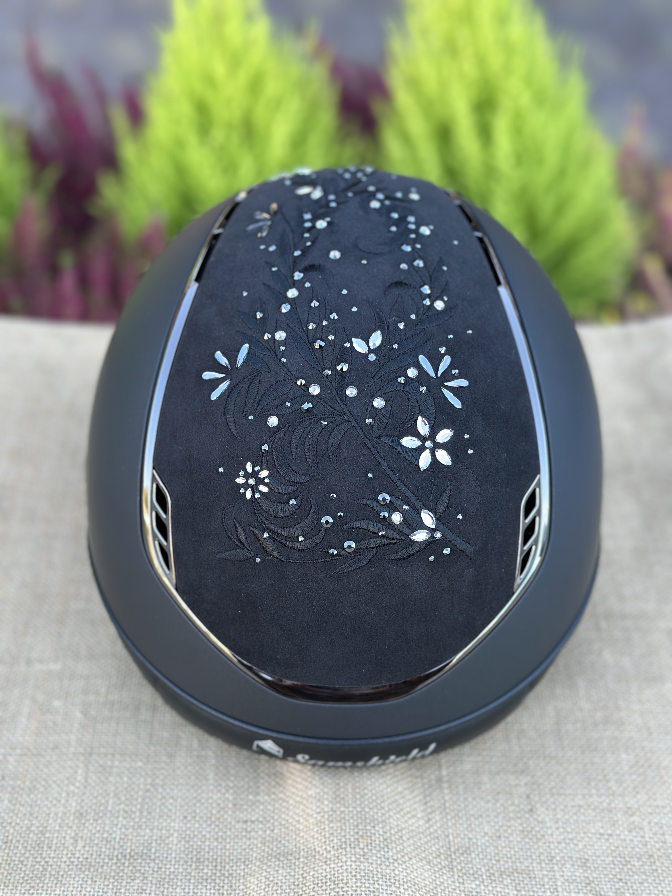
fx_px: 1242
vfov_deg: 39.7
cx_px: 336
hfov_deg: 30.3
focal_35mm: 48
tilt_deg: -38.5
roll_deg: -1.8
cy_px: 448
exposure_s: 1/121
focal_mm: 6.86
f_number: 1.78
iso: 80
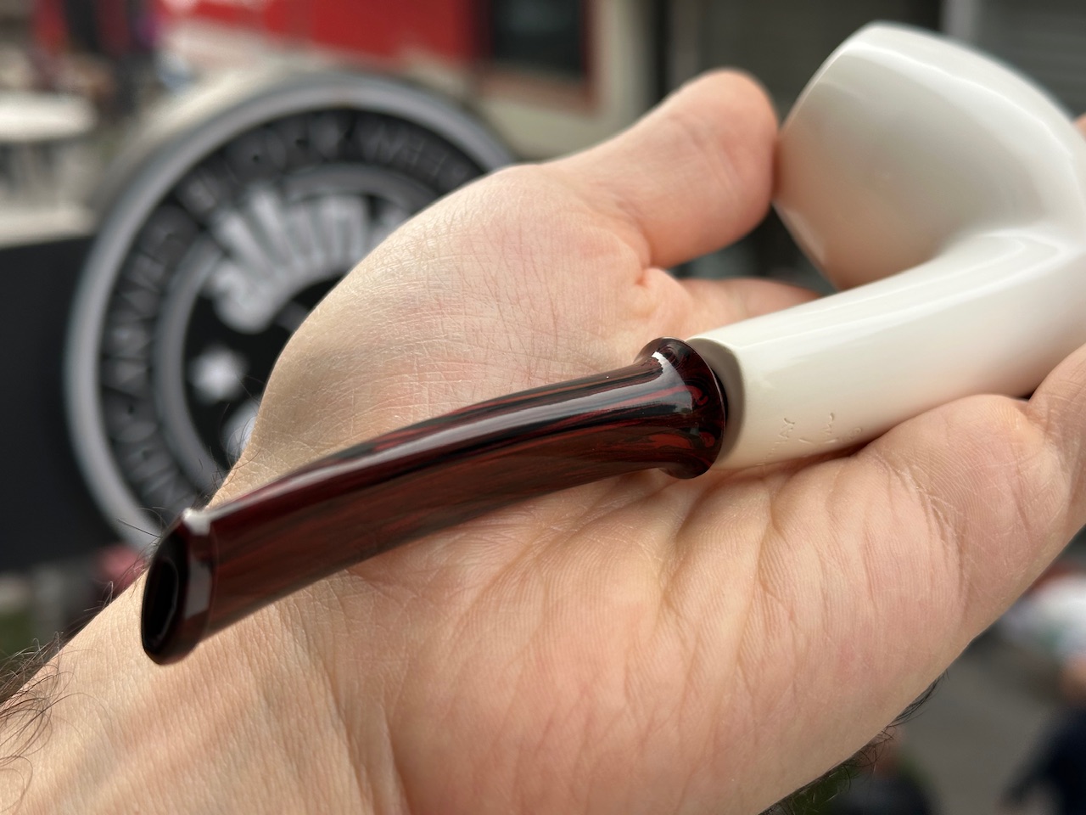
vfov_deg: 30.3
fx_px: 1506
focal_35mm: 48
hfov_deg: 39.7
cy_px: 408
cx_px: 543
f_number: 1.78
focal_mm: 6.86
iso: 64
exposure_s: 1/836
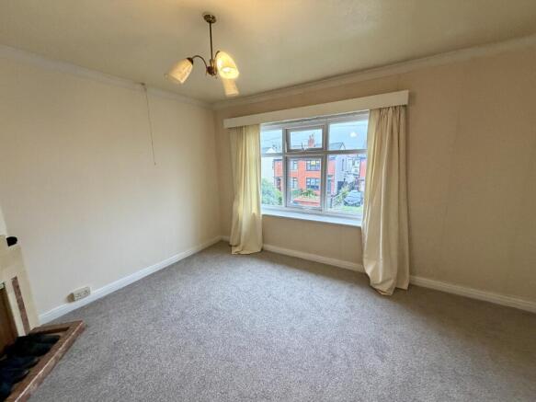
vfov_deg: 85.7
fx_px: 217
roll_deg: +1.9
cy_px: 201
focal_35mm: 14
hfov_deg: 102.1
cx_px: 268
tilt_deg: -10.2
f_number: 2.2
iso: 320
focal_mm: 2.22
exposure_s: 1/121
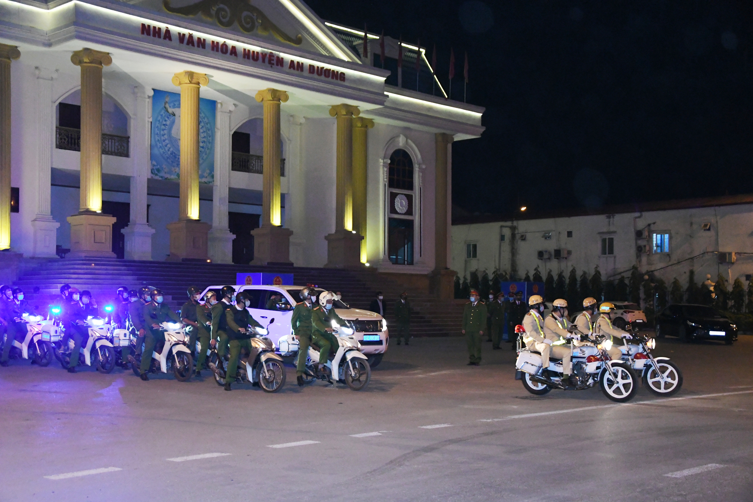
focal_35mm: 48
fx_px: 1004
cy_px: 251
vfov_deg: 28.1
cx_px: 376
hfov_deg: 41.1
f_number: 4.2
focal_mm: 32
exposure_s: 1/200
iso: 6400
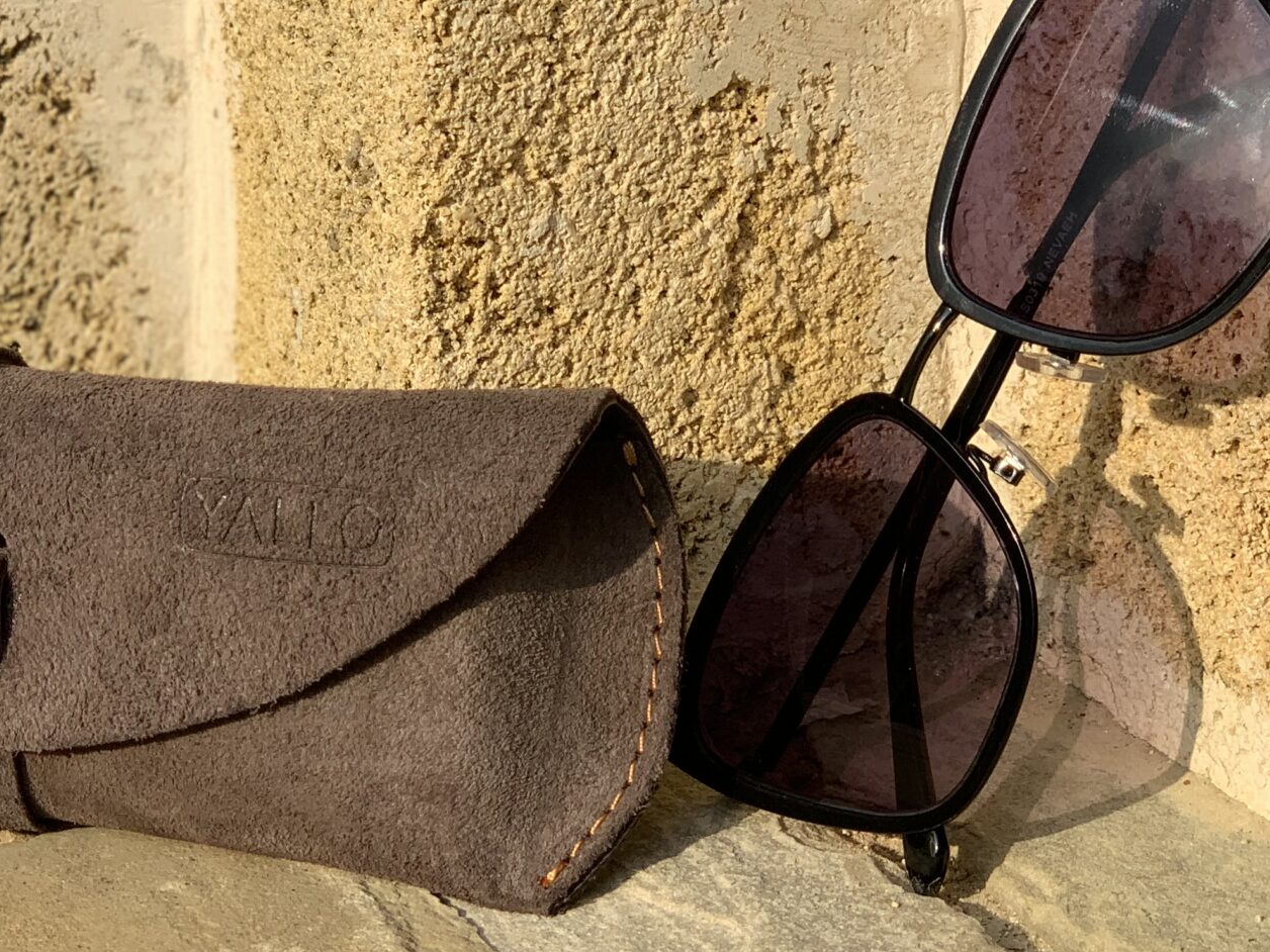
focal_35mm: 106
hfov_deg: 18.5
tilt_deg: -19.7
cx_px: 423
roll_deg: +0.0
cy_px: 436
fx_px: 3889
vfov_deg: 14.0
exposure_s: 1/773
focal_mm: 6
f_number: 2.4
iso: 16
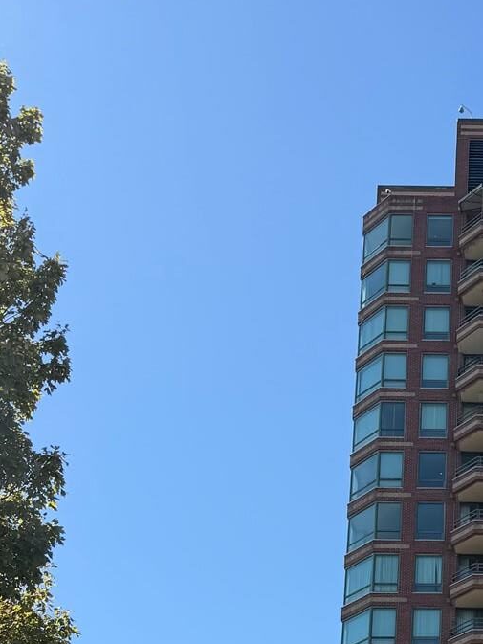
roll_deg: +0.1
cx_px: 626
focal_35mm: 73
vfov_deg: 24.5
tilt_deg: +20.7
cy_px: 740
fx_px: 1358
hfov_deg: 18.7
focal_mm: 6.76
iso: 80
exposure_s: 1/3584
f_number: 1.78
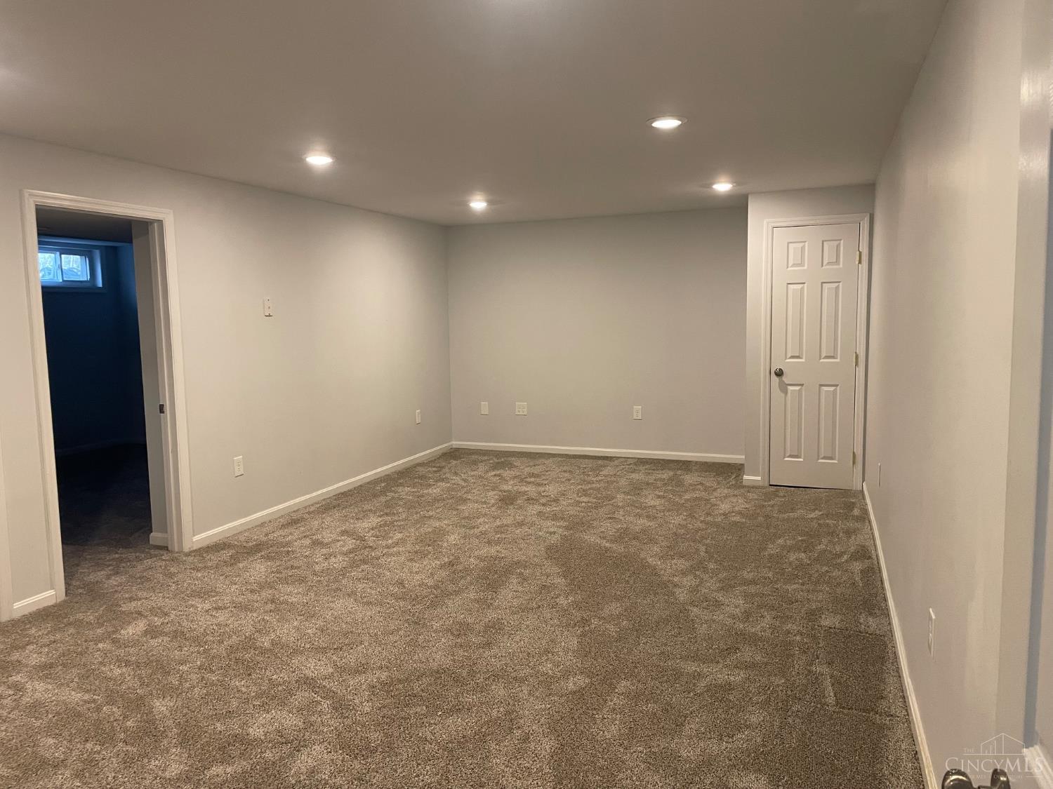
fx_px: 791
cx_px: 526
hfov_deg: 67.3
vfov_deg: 53.1
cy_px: 394
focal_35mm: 26
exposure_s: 1/60
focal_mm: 4.2
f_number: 1.6
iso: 250
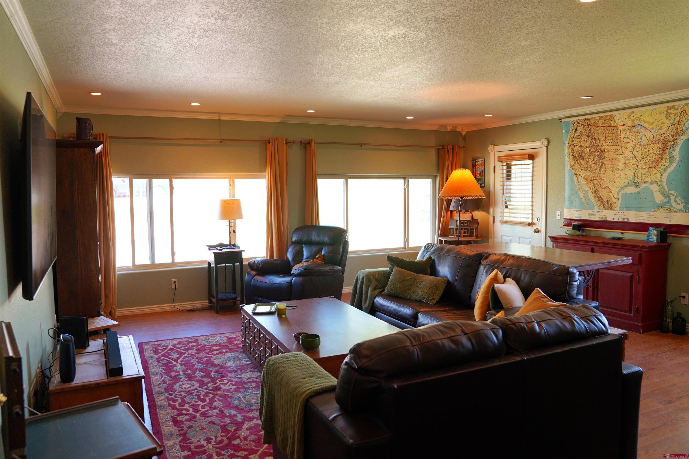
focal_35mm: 26
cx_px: 344
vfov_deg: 49.6
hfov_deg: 69.4
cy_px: 230
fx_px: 498
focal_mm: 26
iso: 200
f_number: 4
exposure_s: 1/60
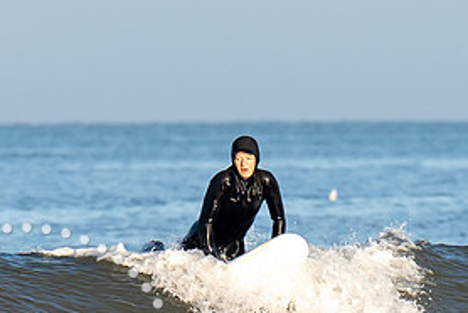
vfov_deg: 1.0
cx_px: 446
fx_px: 18583
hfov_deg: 1.4
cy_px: 262
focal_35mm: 1428
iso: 160
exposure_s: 1/1000
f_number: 4
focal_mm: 200
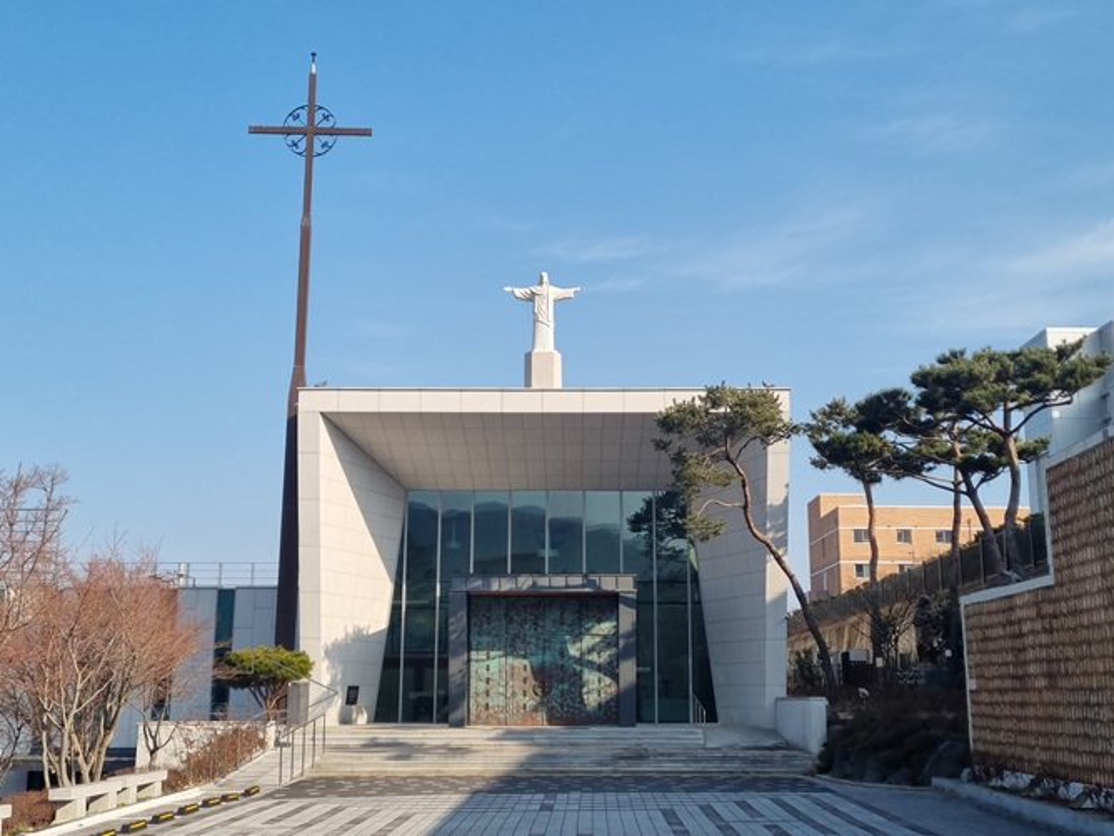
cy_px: 418
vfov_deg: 53.1
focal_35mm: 26
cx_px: 557
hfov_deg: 67.3
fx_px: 837
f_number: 1.8
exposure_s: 1/2625
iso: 50
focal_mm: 5.4
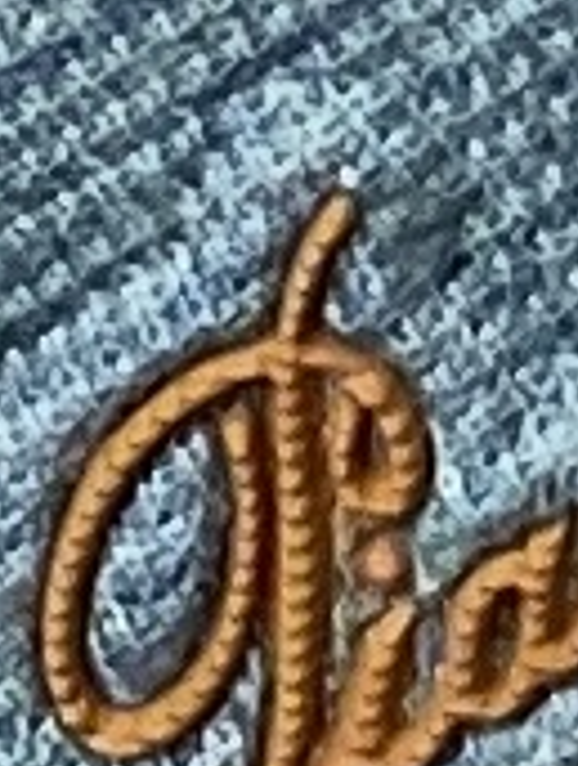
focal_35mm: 143
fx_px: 3172
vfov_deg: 13.1
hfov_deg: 10.3
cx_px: 20
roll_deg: +35.0
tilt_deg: -9.7
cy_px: 1082
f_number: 1.8
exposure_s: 1/121
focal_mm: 4.25
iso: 100
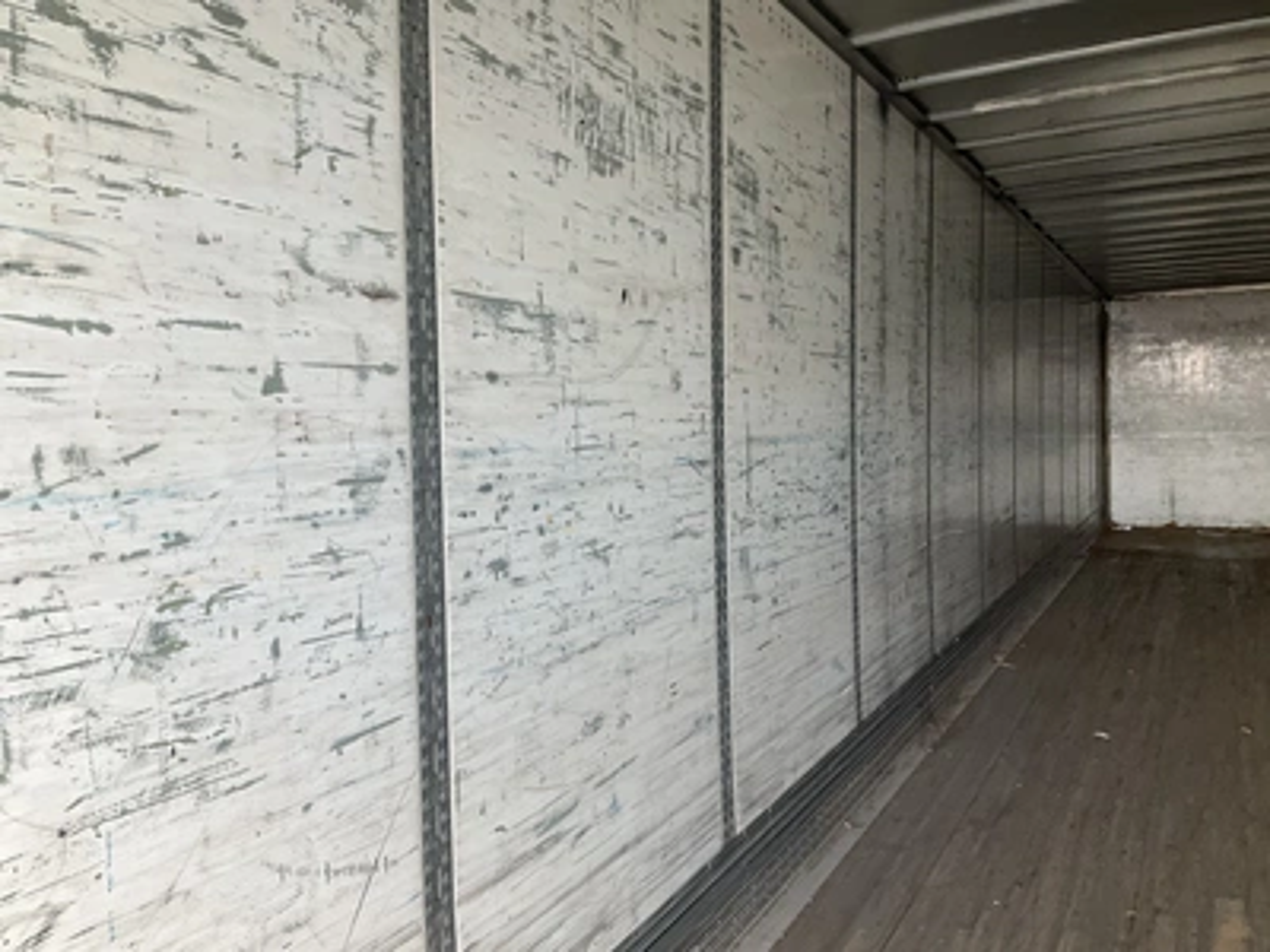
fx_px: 1064
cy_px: 476
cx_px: 635
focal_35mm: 29
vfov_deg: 48.2
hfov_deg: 61.7
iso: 50
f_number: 1.8
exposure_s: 1/122
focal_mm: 3
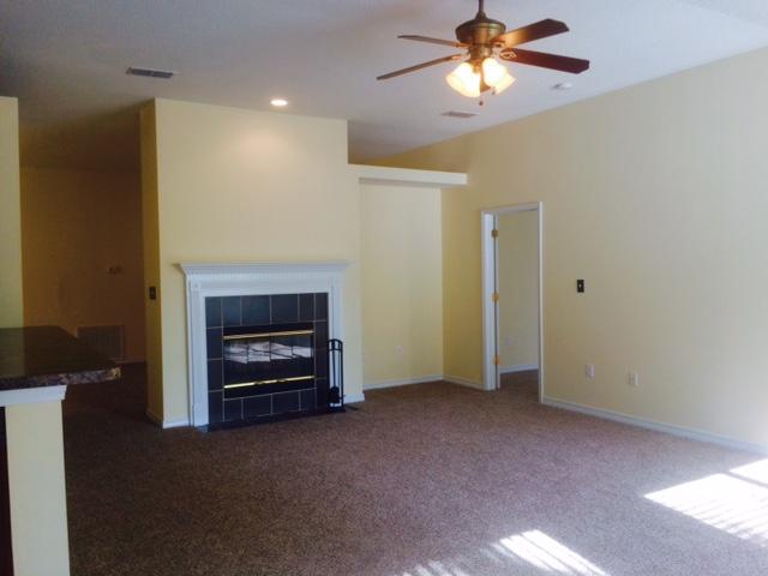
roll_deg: +1.0
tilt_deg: -2.1
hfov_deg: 61.7
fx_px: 643
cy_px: 288
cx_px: 384
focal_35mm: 29
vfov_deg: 48.2
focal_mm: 4.15
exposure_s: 1/48
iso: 32
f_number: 2.2
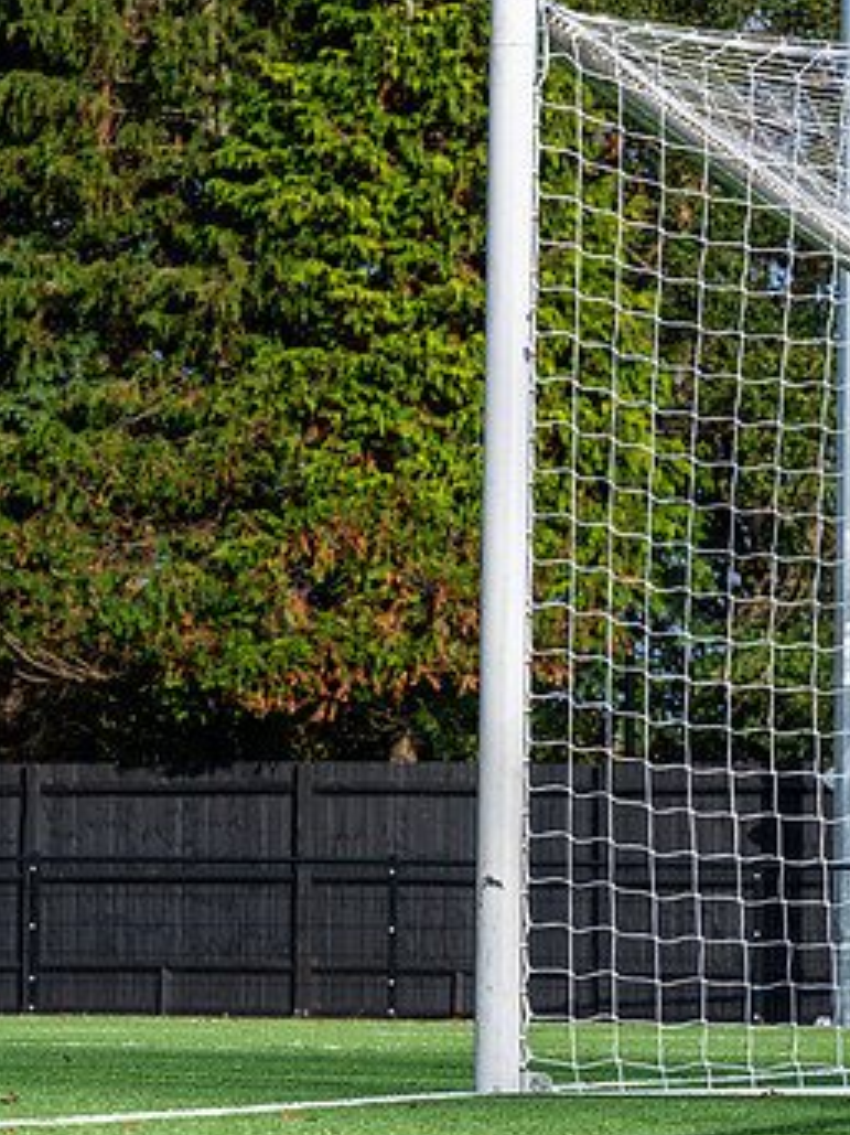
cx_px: 342
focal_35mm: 260
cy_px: 588
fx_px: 8518
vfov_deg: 7.6
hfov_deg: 5.7
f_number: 8
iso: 800
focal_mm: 135
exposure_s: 1/2000
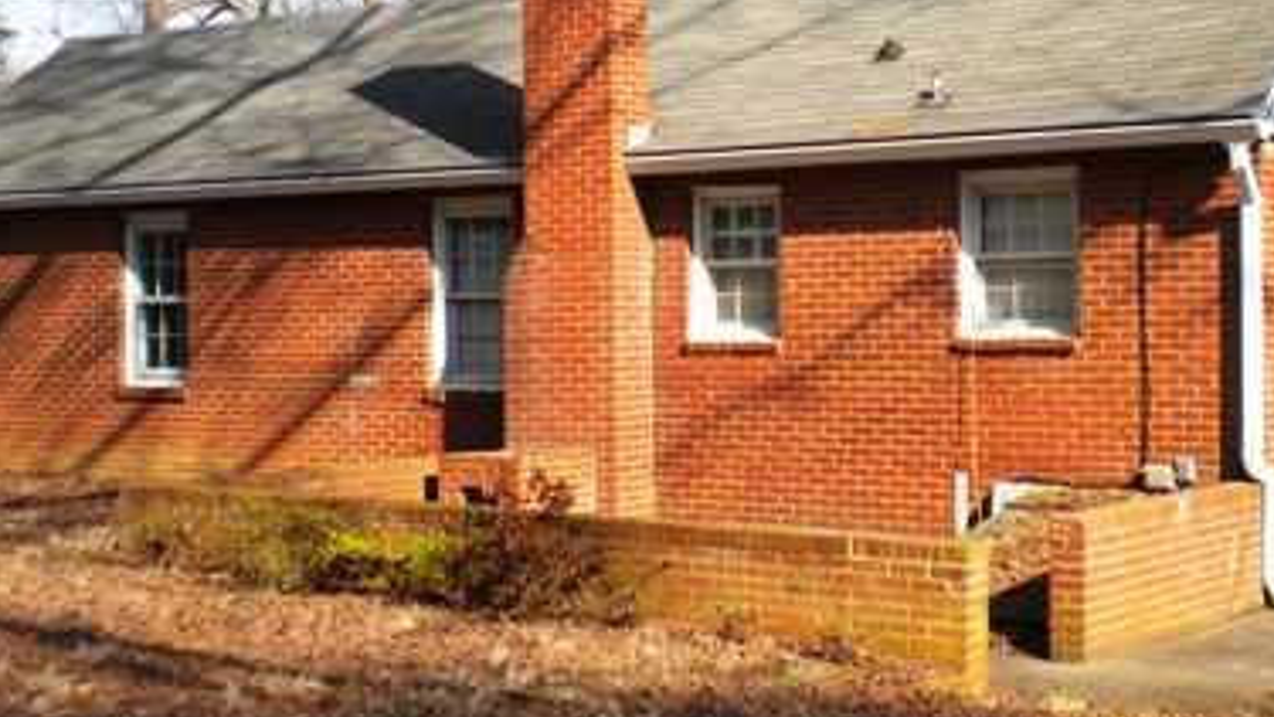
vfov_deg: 18.5
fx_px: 2196
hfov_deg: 32.3
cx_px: 744
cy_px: 251
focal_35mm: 65
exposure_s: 1/268
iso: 80
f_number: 4.6
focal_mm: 6.3
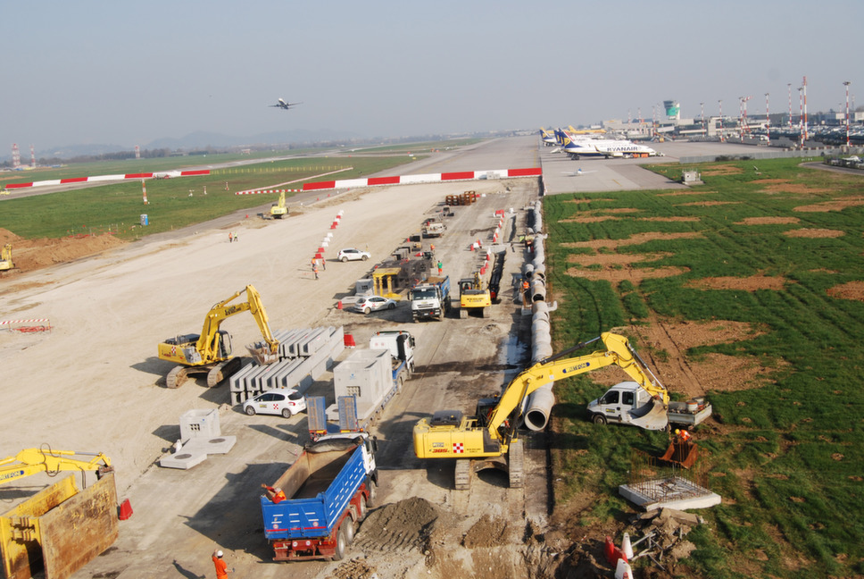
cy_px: 290
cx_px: 432
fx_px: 1009
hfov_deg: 46.3
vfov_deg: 32.0
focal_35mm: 42
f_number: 8
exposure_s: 1/200
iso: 100
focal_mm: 28
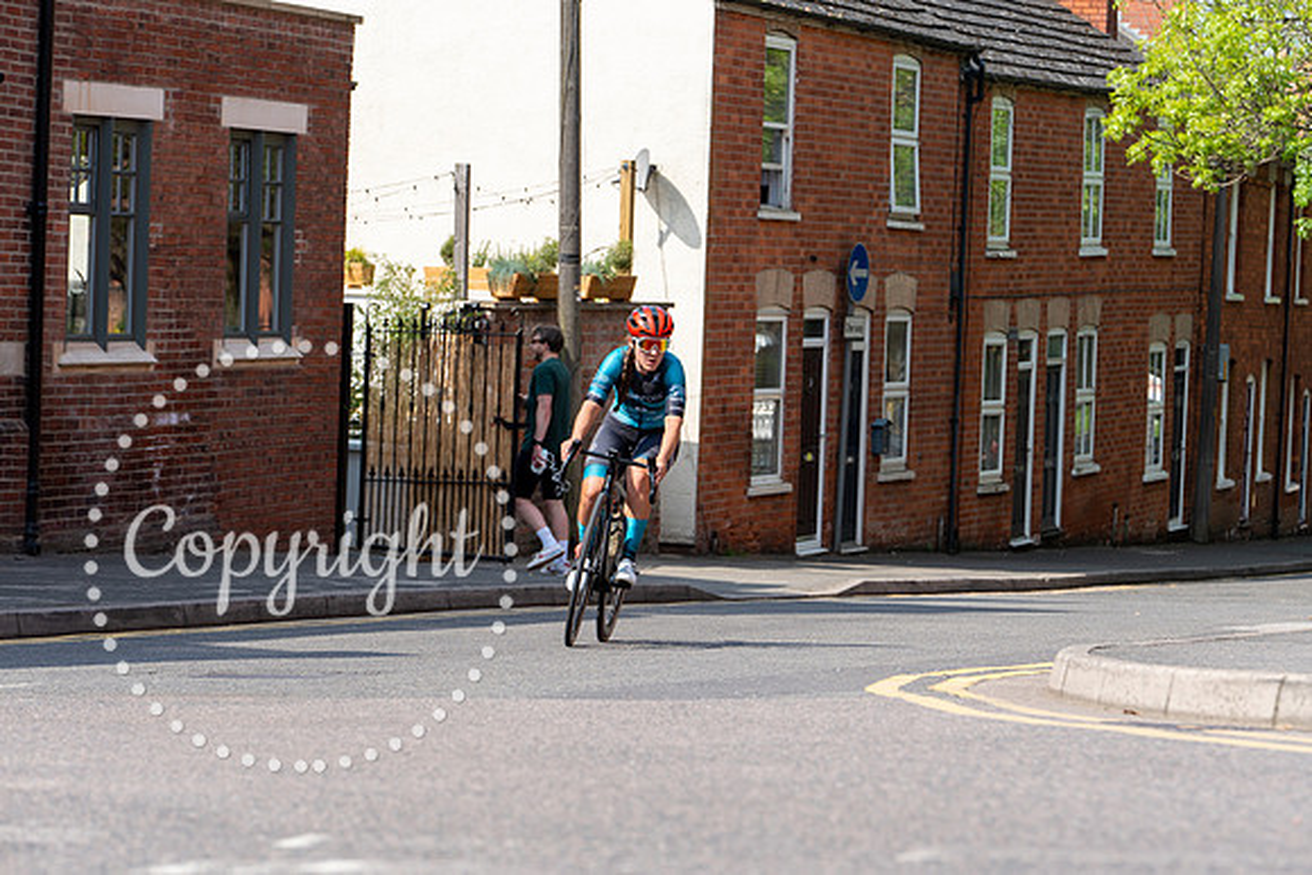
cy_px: 438
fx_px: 4119
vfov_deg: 12.1
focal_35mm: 113
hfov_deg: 18.1
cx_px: 656
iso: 200
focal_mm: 113
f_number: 5.6
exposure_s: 1/640
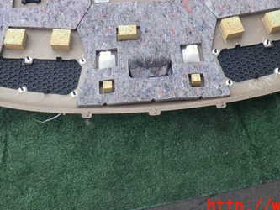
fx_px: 437
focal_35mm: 54
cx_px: 145
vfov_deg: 26.3
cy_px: 29
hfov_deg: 35.5
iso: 100
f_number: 2.3
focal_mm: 5.4
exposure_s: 1/160
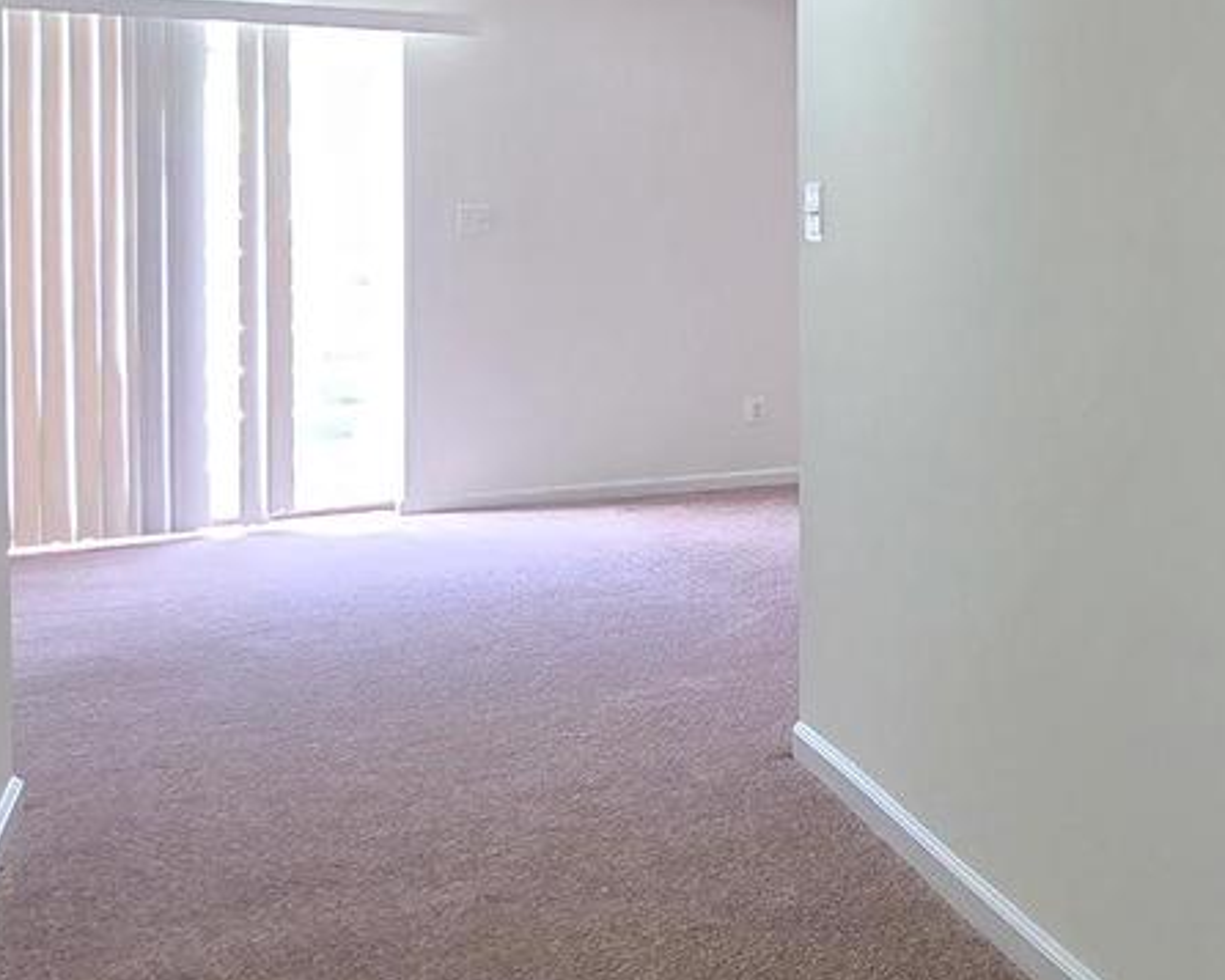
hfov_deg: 30.4
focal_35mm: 41
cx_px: 1741
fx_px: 1487
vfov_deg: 35.6
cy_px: 231
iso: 500
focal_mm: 2.2
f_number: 2.2
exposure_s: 1/60
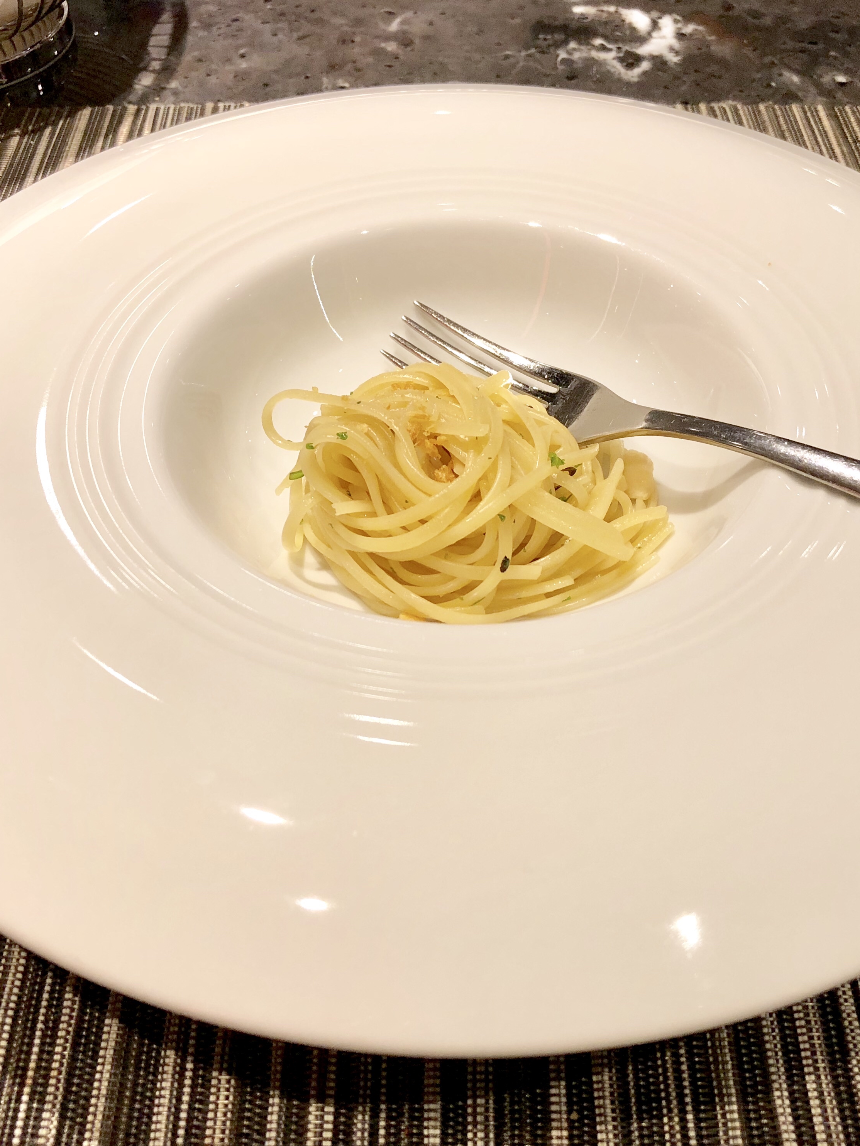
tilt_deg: -46.7
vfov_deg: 49.0
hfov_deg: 37.7
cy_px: 570
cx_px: 461
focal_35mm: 38
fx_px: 1259
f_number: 1.8
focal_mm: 4
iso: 40
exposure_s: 1/30
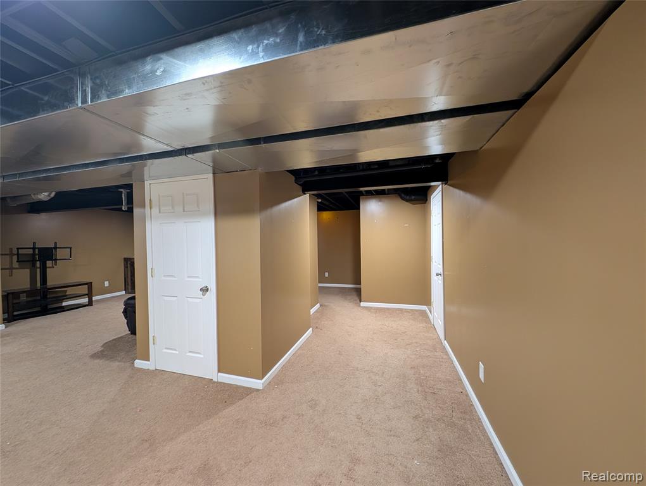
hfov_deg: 110.5
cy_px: 243
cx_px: 323
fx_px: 224
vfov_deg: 94.6
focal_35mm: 12
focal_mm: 2.23
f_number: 1.95
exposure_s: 1/30
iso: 263
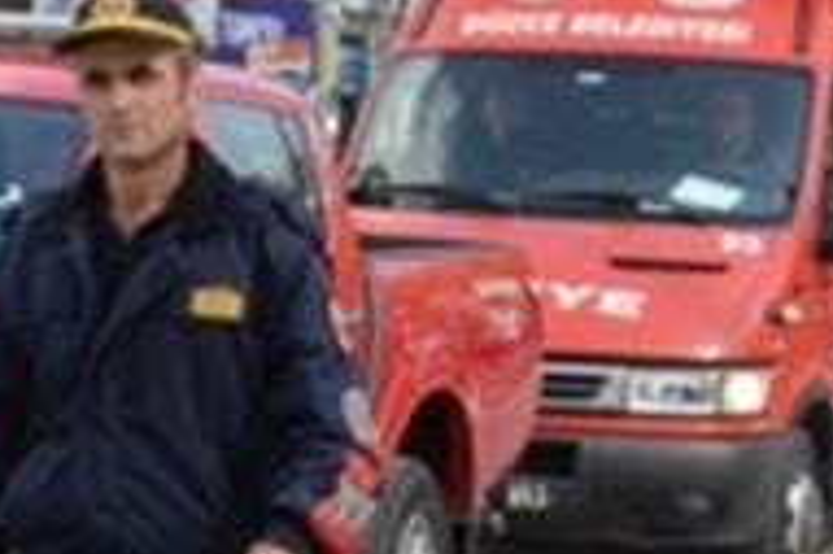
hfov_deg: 10.9
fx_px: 4346
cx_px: 26
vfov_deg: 7.3
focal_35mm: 188
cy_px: 419
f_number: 25
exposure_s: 1/160
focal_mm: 30
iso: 1600
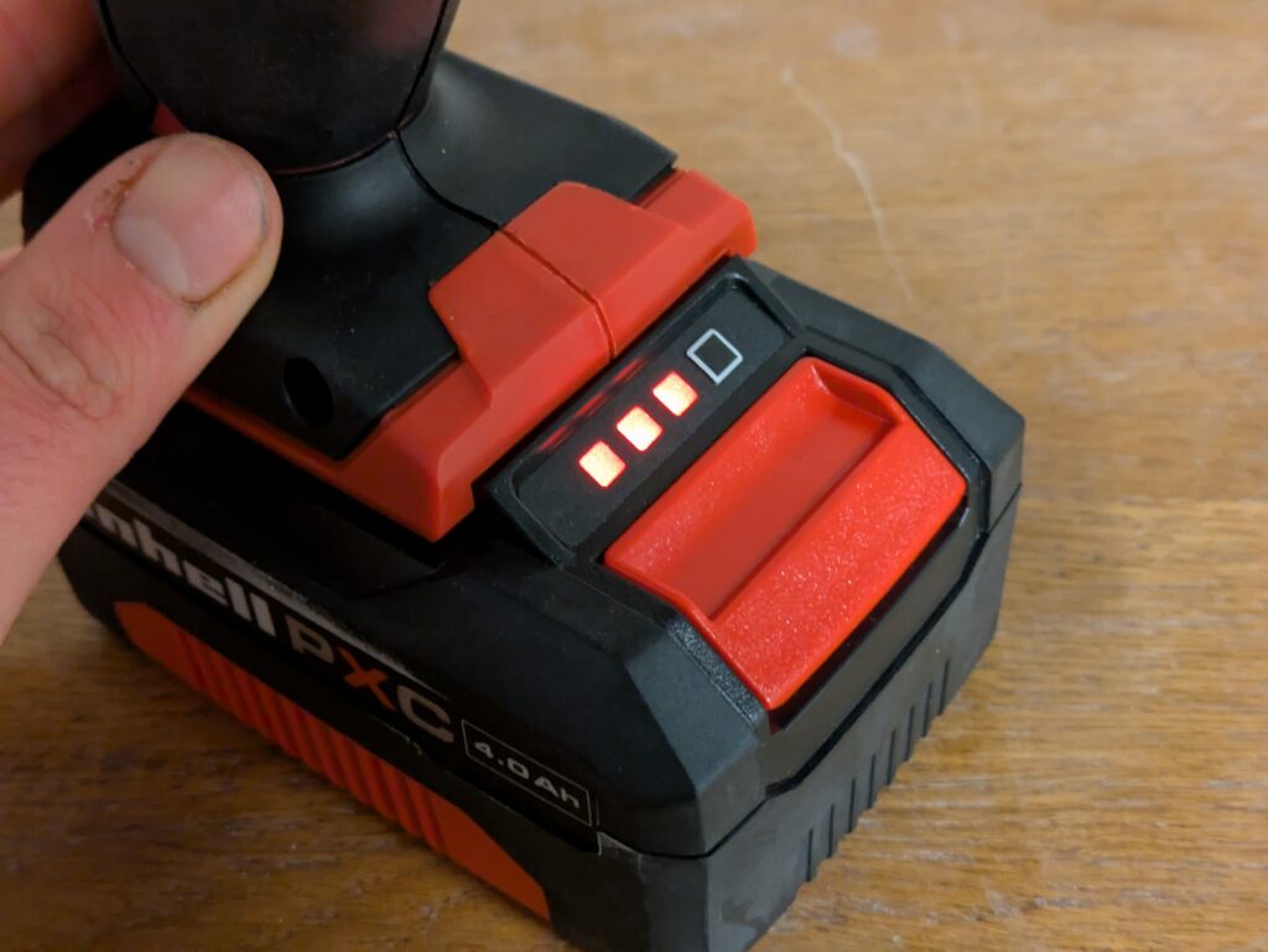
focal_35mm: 51
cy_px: 476
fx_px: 1869
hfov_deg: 37.5
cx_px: 634
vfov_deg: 28.6
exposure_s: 1/25
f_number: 1.89
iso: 389
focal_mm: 5.43
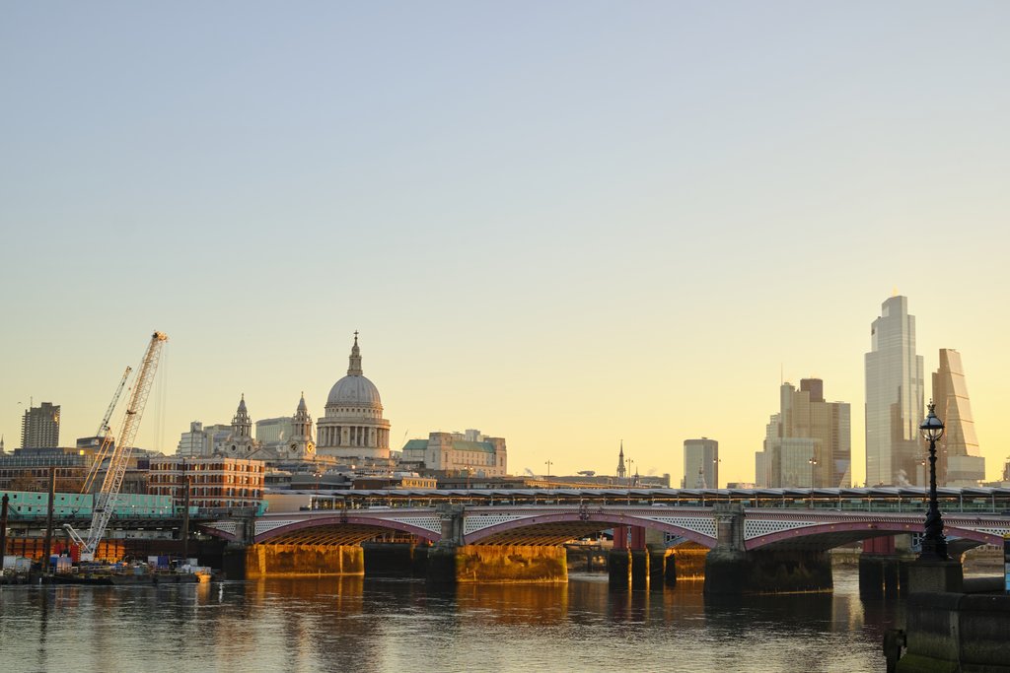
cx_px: 505
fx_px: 1487
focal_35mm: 53
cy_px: 336
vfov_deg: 25.5
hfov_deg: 37.5
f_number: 7.1
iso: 400
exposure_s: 1/125
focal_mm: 35
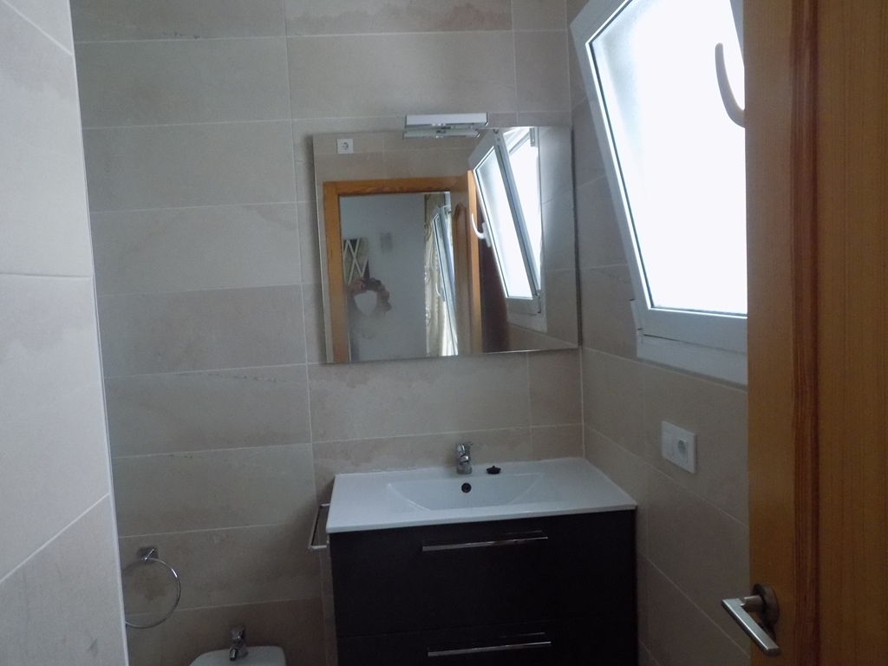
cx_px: 444
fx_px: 693
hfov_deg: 65.3
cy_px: 333
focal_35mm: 27
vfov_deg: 51.4
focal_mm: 4.8
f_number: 3.2
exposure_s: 1/25
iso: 400
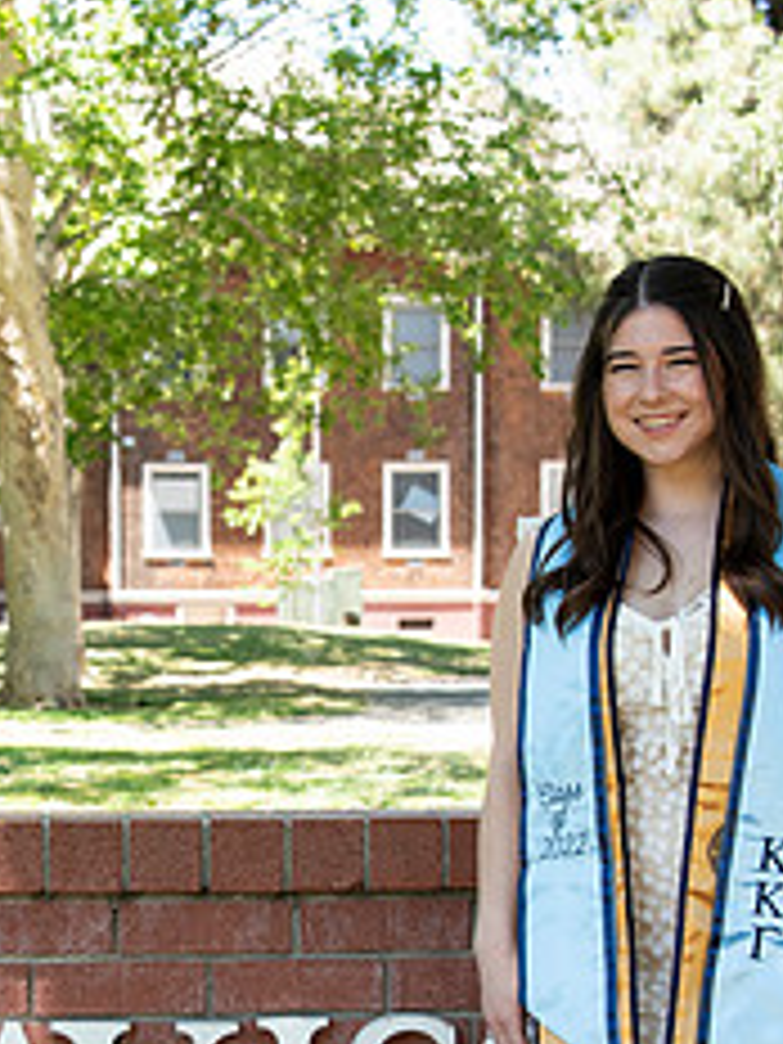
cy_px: 803
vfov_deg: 15.7
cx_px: 189
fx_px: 3770
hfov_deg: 11.8
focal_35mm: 125
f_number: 5.6
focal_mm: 52
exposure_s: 1/320
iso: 640
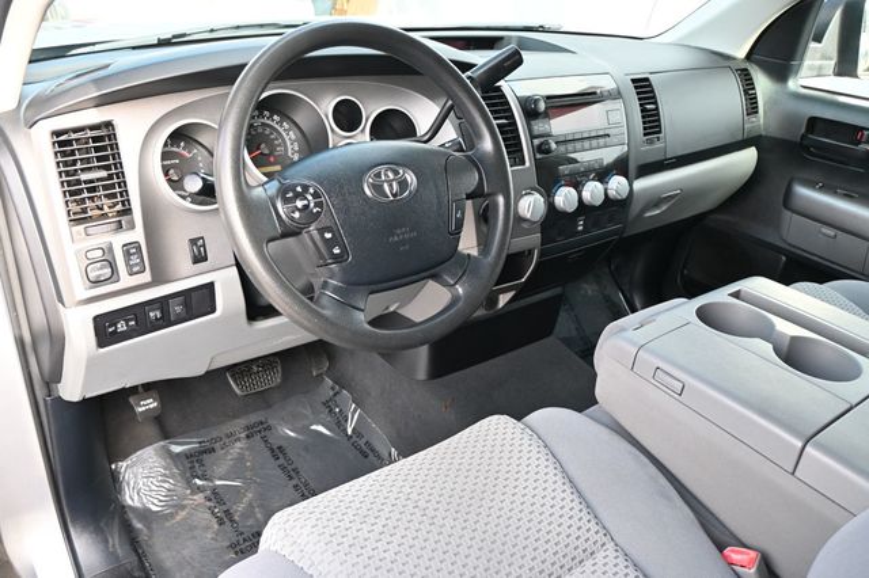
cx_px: 434
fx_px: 706
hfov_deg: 63.2
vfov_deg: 44.6
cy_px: 289
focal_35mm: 29
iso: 720
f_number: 3.8
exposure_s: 1/125
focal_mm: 19.5
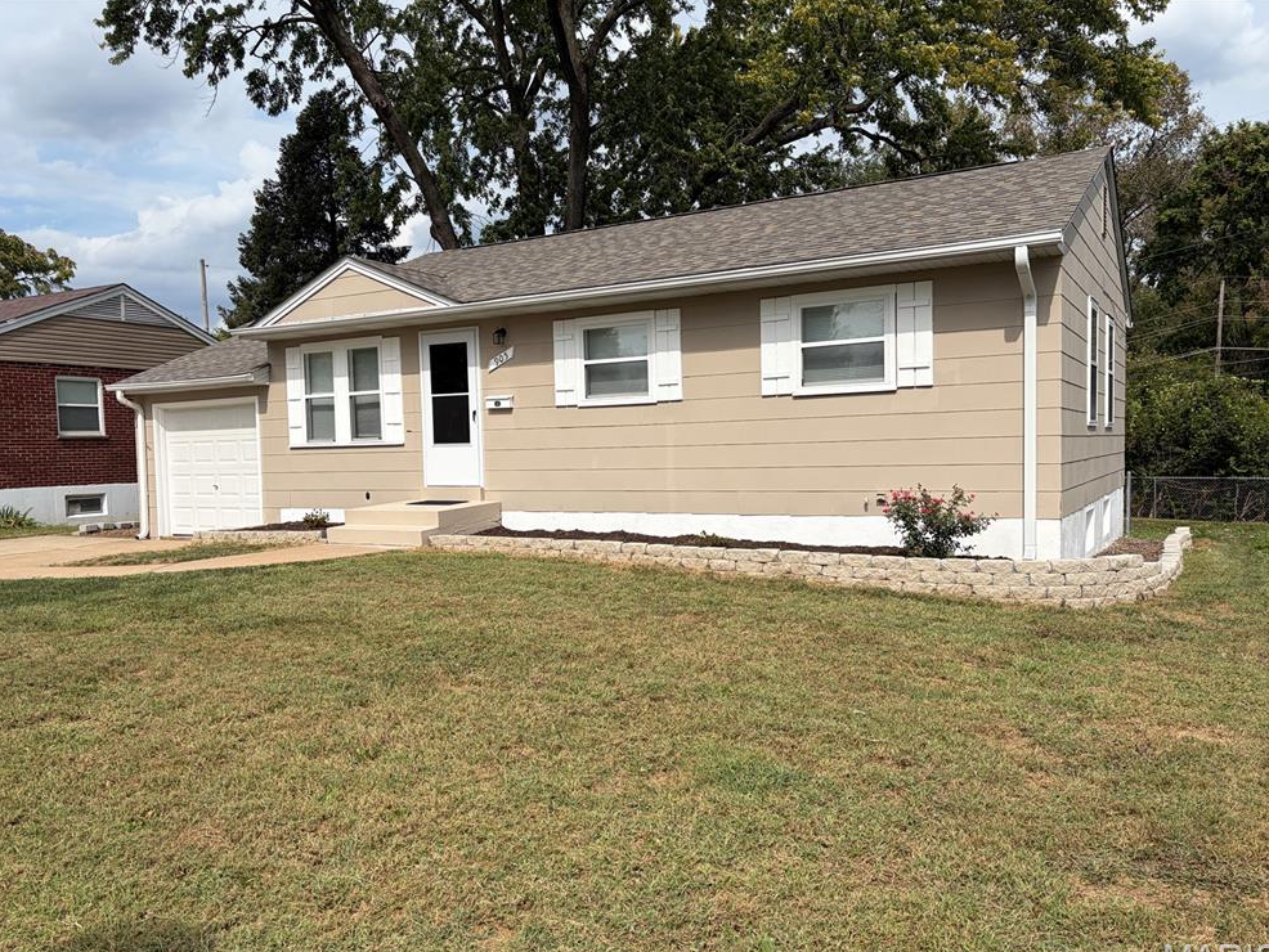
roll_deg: +2.3
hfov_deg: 65.3
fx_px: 990
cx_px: 633
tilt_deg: -3.3
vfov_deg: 51.4
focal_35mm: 27
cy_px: 491
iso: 50
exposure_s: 1/4950
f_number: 1.6
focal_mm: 5.96
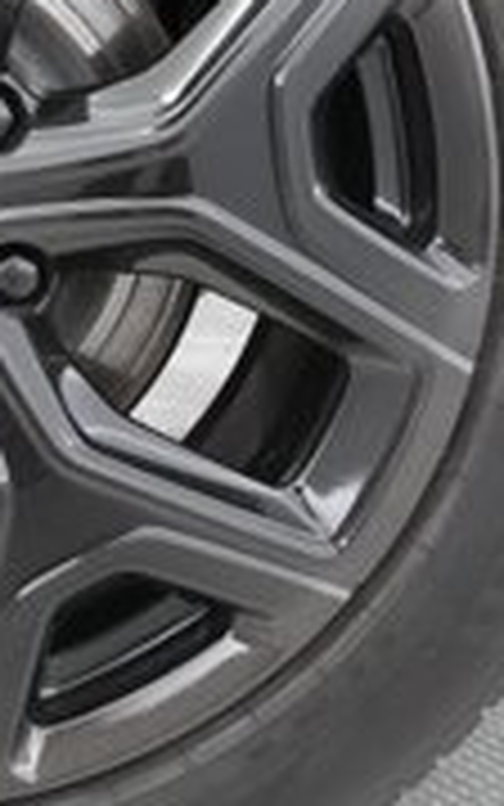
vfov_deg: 32.2
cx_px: -104
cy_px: 182
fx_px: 1361
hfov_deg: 19.7
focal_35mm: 62
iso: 16000
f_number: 5.6
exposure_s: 1/100
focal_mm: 17
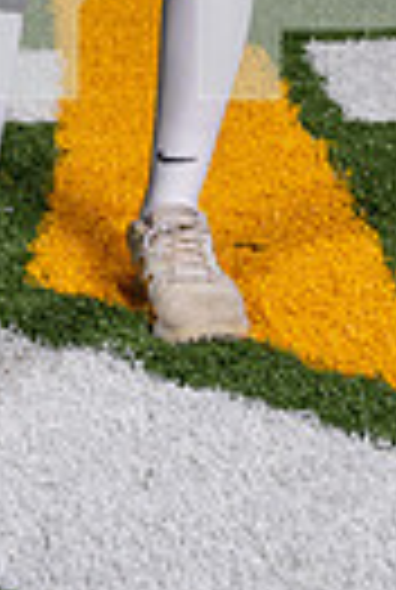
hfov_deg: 10.1
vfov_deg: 13.8
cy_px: -351
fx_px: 2248
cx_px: 153
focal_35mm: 137
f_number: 5.6
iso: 200
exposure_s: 1/200
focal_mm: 40
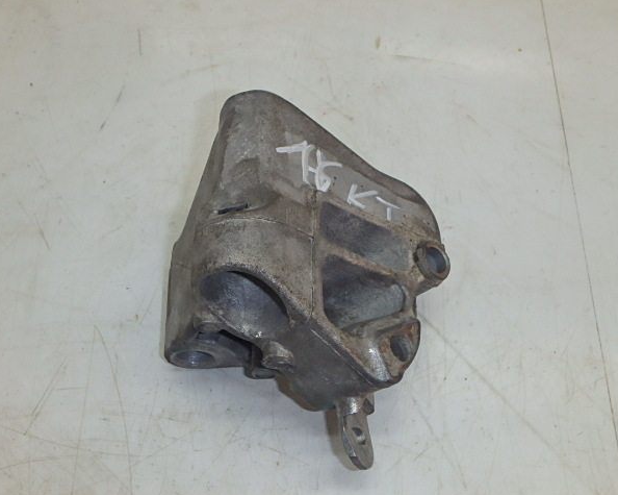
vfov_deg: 36.5
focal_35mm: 41
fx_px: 750
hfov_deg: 44.8
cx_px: 310
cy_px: 248
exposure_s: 1/40
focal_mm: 6.9
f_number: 5.1
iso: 320
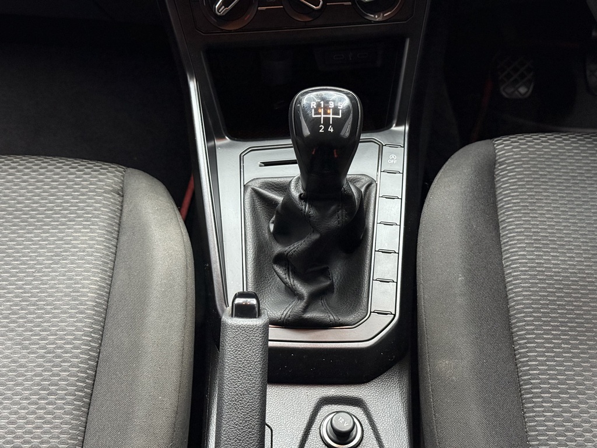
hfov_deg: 39.7
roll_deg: +0.2
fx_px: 828
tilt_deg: -41.0
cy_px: 224
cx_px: 298
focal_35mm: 48
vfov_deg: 30.3
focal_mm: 6.76
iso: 640
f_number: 1.78
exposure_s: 1/30
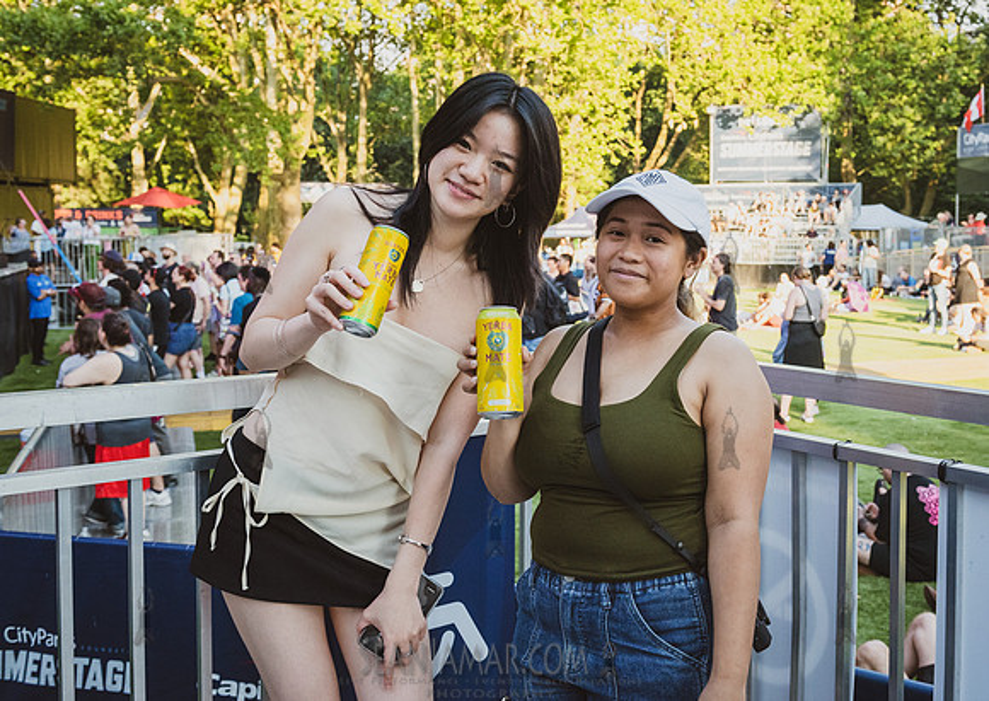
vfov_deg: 33.0
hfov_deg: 45.2
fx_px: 1182
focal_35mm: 42
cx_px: 575
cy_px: 301
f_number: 5.6
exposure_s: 1/800
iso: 2000
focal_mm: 35
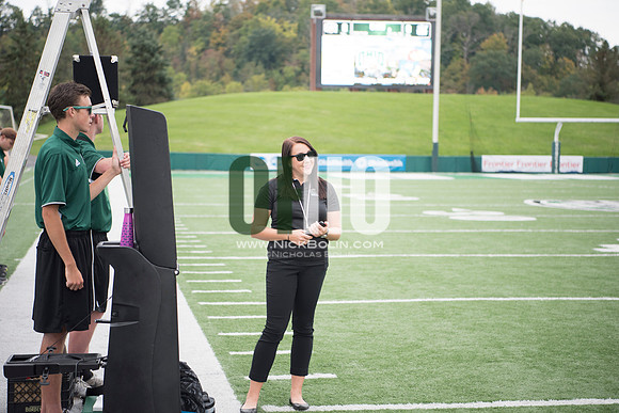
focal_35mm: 70
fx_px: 1204
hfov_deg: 28.8
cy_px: 206
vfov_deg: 19.5
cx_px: 310
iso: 400
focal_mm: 70
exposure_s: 1/200
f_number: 2.8
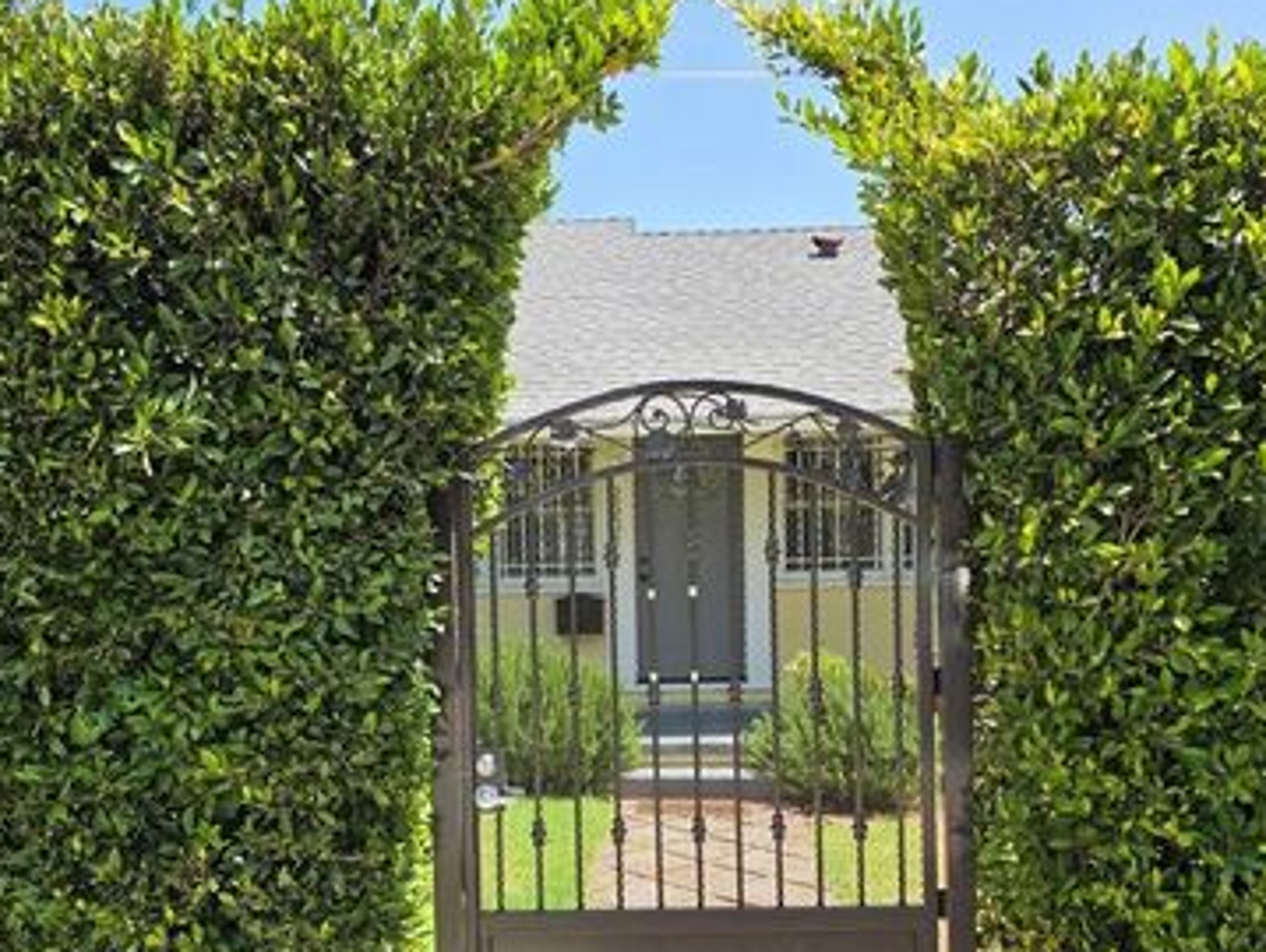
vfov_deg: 43.6
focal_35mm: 32
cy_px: 640
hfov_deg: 56.8
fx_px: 1172
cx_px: 638
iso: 80
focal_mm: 6.3
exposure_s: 1/1989
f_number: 1.7
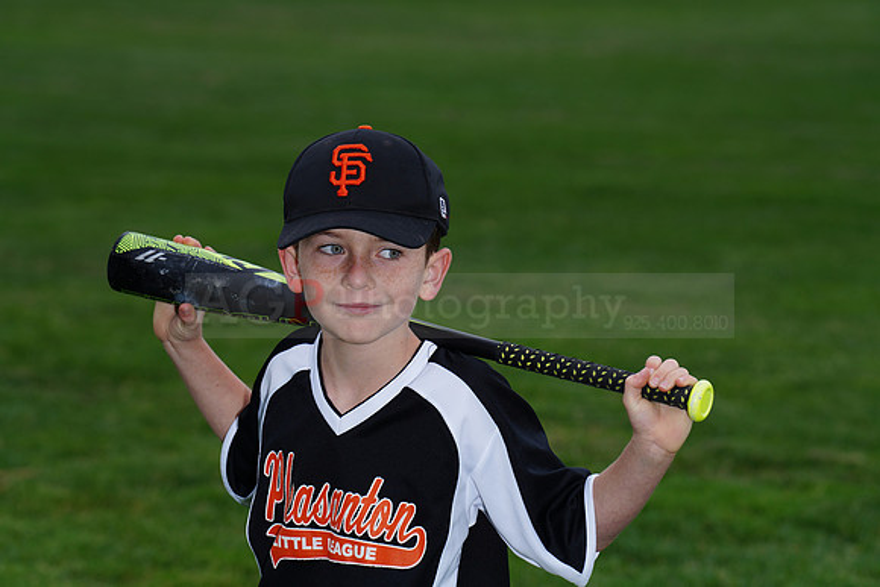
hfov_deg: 10.9
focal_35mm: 189
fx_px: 4621
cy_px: 294
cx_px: 440
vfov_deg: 7.3
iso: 200
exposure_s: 1/200
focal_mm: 189
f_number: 8
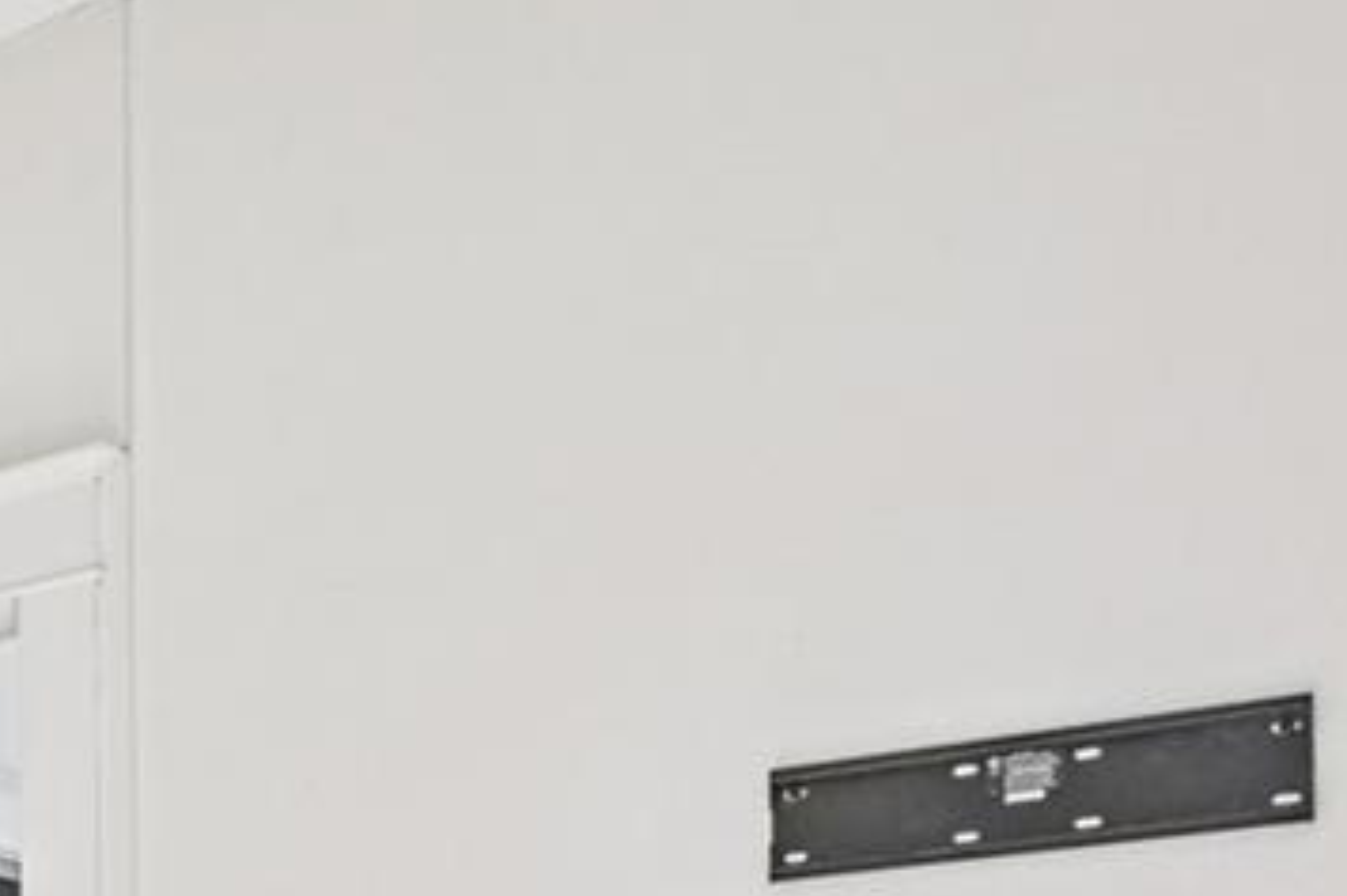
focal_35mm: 63
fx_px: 2356
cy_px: 1251
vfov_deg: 19.4
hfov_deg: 24.7
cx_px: -674
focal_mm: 14
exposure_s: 1/15
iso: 280
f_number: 11
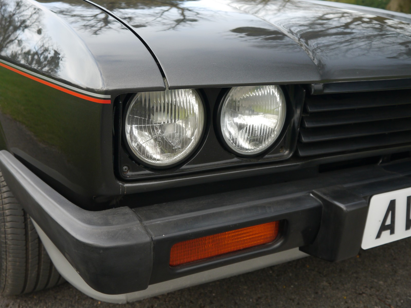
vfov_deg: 36.0
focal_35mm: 40
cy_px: 154
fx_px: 475
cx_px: 206
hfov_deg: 46.8
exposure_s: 1/60
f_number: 4.2
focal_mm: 20
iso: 320
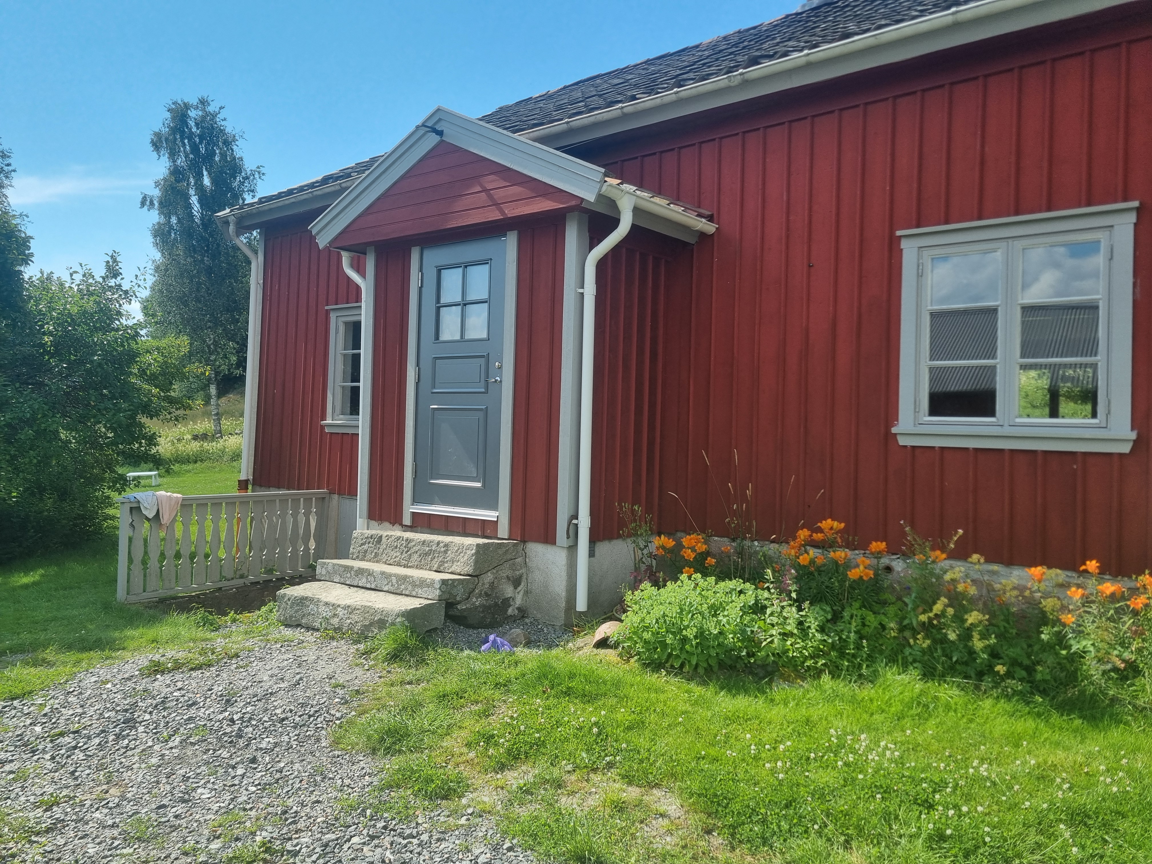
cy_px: 432
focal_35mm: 26
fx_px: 865
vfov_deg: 53.1
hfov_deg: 67.3
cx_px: 576
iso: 50
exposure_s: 1/2520
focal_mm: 5.4
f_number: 1.8
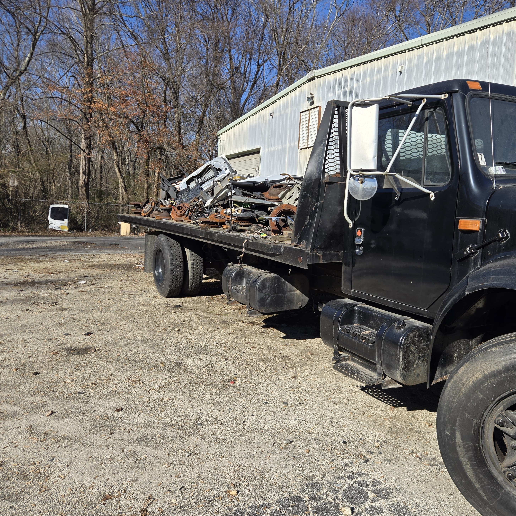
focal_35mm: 28
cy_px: 250
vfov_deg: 57.3
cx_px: 307
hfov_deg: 56.9
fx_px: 472
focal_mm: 5.4
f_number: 1.8
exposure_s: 1/1869
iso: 25
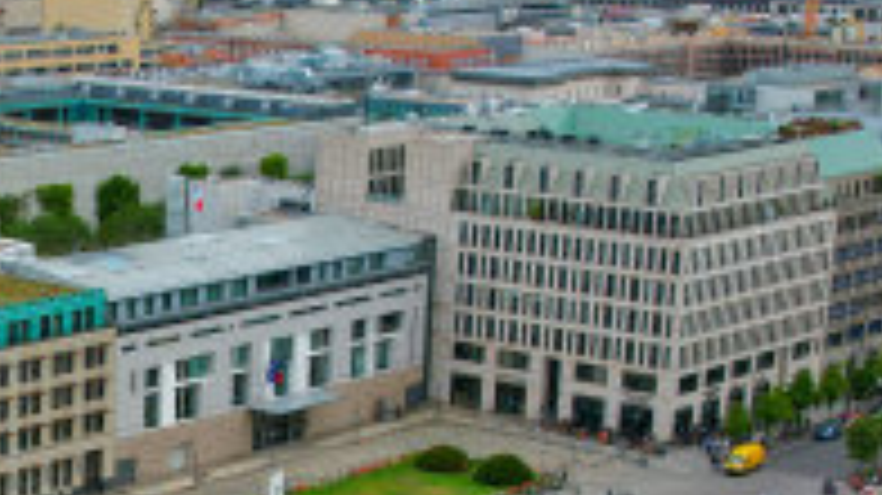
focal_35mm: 72
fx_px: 1683
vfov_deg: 16.3
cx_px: -27
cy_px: 522
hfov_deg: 27.5
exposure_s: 1/1000
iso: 100
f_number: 2.8
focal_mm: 8.4
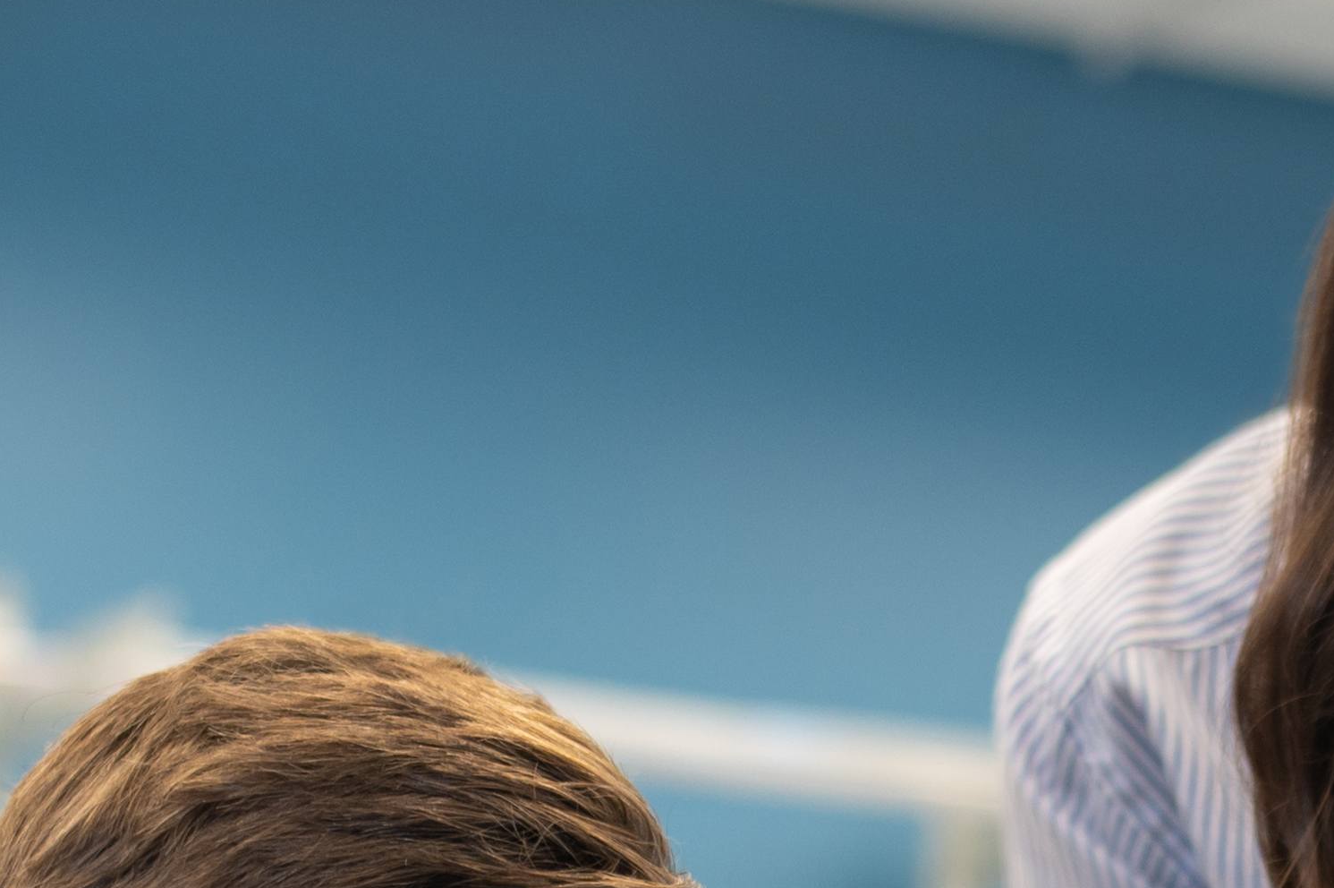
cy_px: 1350
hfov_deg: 14.4
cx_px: 944
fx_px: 5258
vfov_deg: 9.4
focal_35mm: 142
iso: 250
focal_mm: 35
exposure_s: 1/200
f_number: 2.2
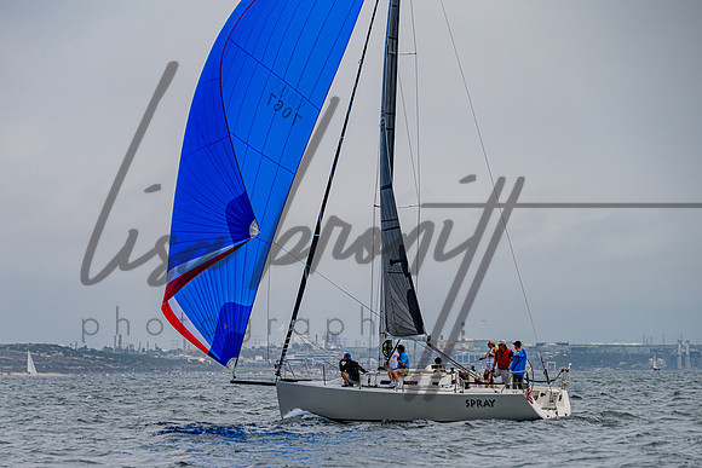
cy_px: 309
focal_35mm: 238
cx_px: 311
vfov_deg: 5.8
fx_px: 4635
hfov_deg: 8.7
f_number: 6.3
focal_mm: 180
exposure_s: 1/1600
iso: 250
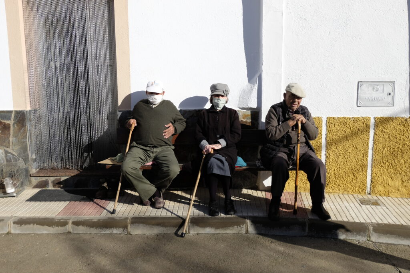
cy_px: 136
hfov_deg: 57.2
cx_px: 205
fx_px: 376
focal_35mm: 33
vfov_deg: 40.0
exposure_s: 1/1700
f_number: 4
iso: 200
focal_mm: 22.2
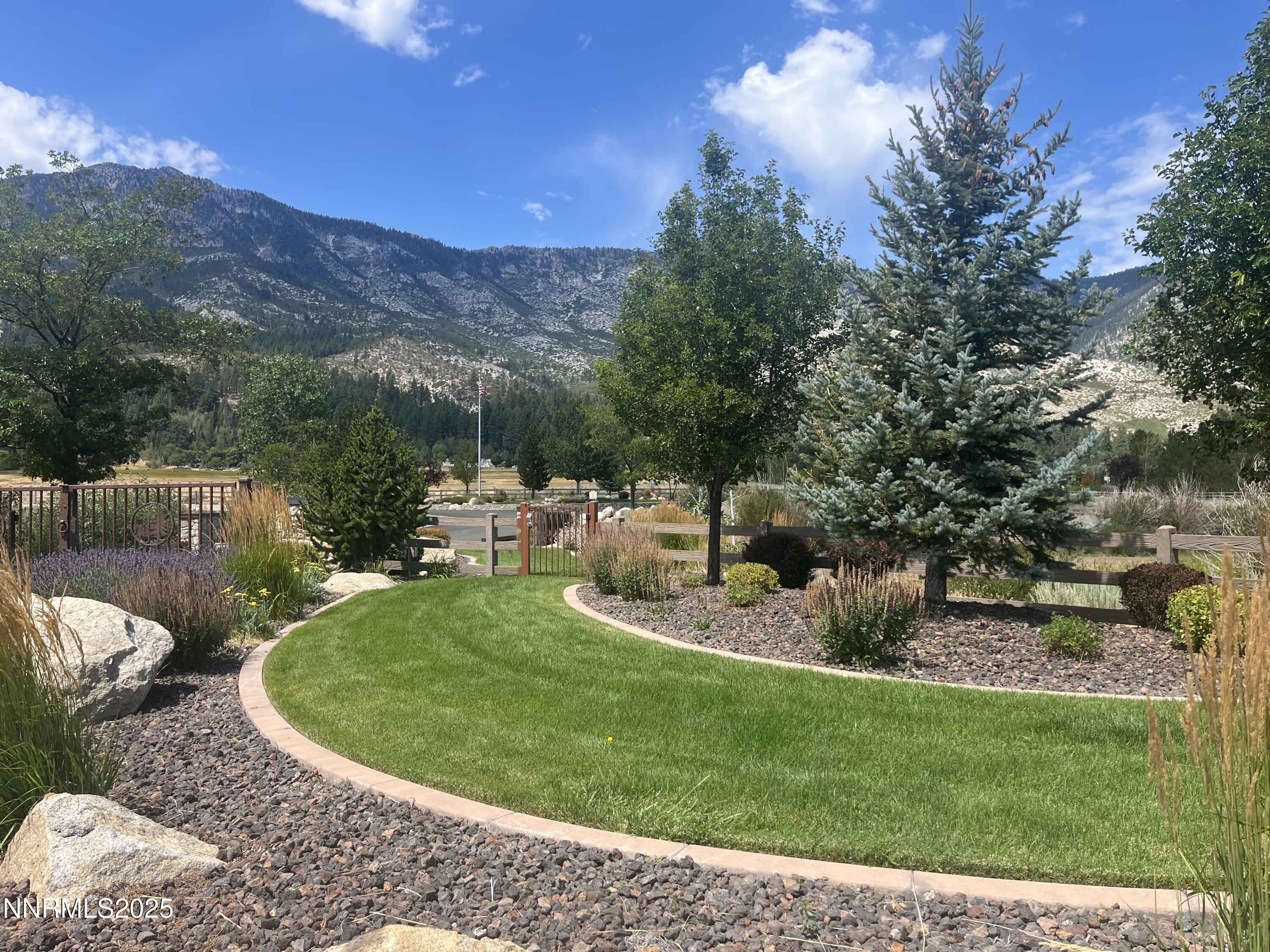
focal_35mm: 26
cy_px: 476
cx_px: 635
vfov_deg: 53.1
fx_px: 954
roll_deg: +1.5
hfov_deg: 67.3
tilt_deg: +2.4
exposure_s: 1/2101
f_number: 1.6
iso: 50
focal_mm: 5.1
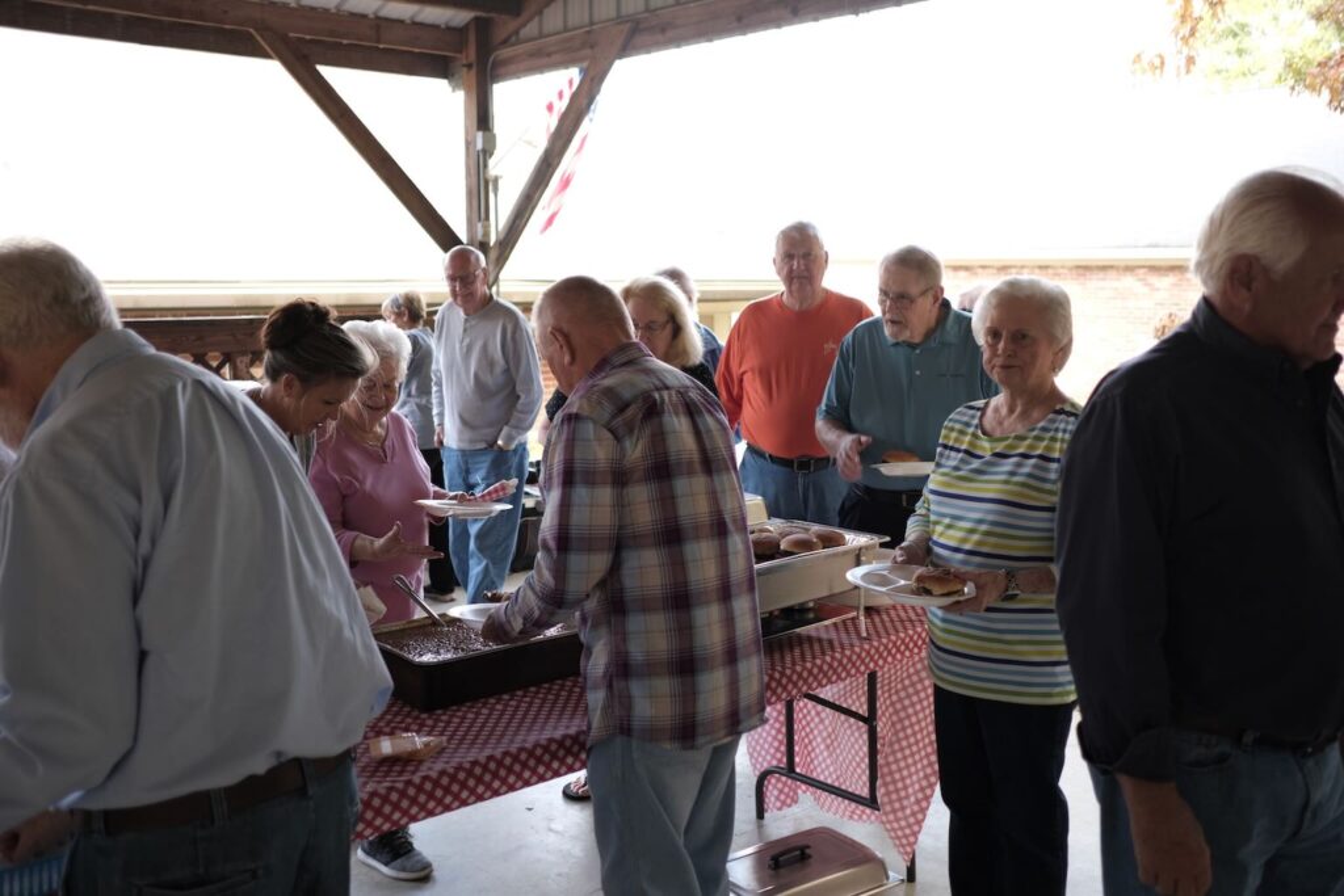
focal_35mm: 35
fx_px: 1307
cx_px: 672
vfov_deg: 37.9
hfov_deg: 54.4
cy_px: 448
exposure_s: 1/80
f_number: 2.2
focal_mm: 23
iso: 160
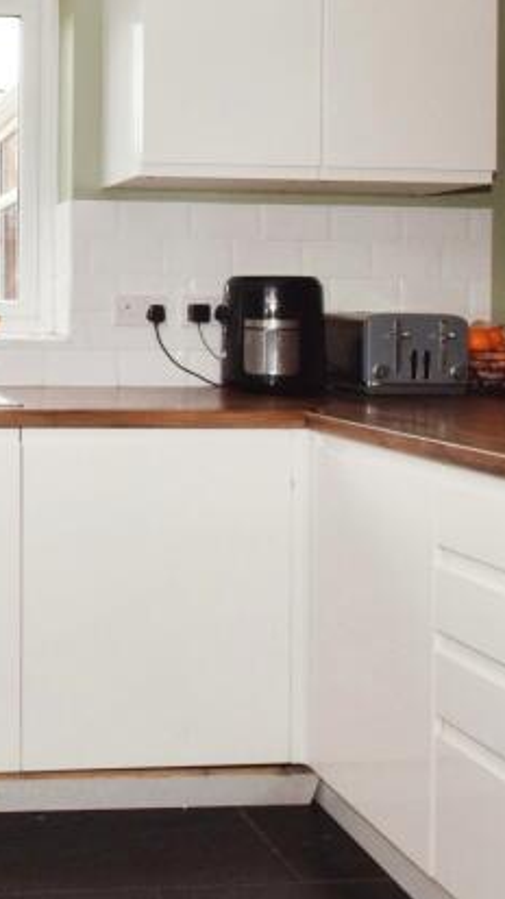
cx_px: -115
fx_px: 929
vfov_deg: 51.1
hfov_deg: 26.6
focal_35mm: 39
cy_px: 338
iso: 1000
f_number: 16
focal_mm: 10
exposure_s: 1/60
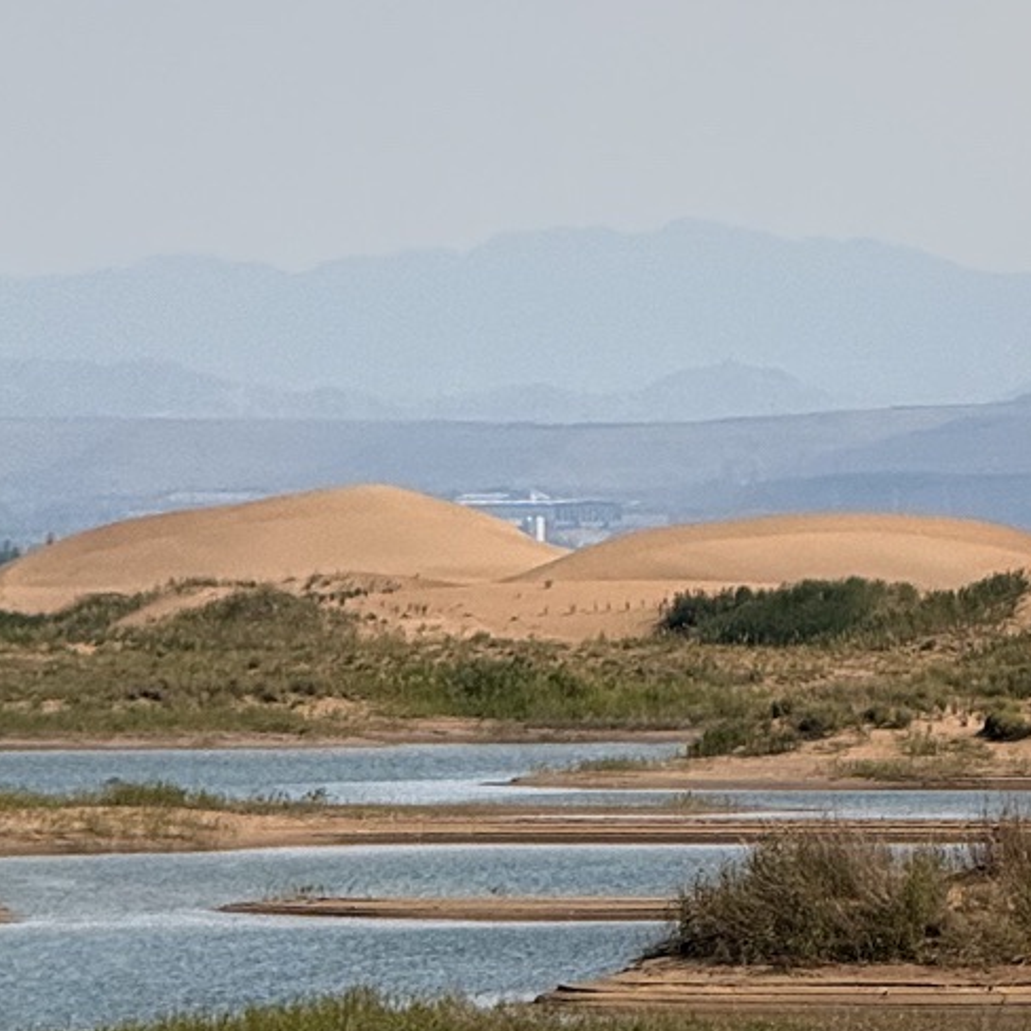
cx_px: 1511
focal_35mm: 435
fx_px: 14658
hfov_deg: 4.0
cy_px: 777
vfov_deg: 4.0
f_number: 2.8
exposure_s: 1/2439
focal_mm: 15.66
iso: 50
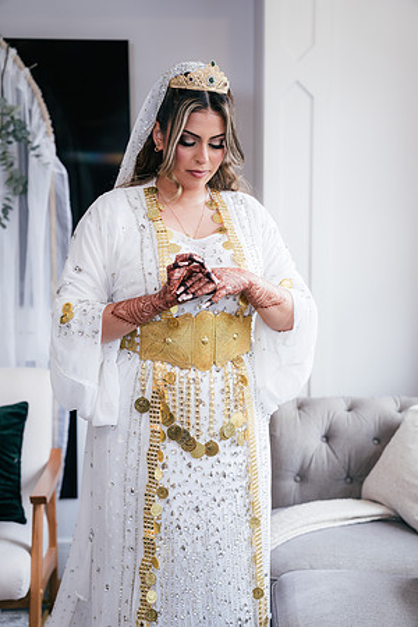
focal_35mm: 55
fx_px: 958
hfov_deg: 24.6
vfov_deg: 36.2
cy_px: 314
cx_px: 209
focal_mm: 55
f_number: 2.8
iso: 400
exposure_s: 1/200
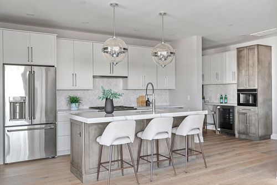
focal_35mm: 31
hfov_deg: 60.3
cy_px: 92
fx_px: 238
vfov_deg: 42.3
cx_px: 138
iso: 320
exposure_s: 1/4
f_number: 7.1
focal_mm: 31
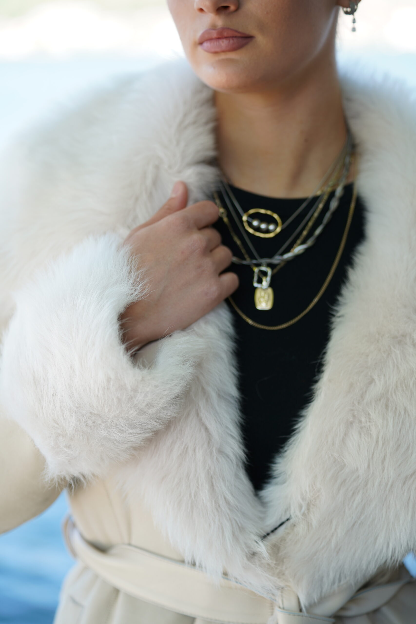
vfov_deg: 28.8
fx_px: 1213
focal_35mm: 70
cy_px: 312
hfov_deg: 19.5
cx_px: 208
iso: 160
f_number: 2.8
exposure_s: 1/250
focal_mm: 70
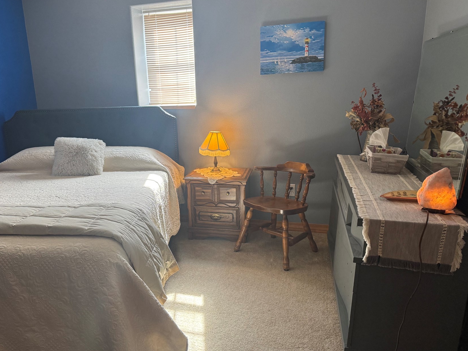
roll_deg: +3.1
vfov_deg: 49.7
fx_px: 378
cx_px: 199
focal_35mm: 28
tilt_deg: -14.6
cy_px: 188
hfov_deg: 63.1
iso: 200
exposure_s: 1/120
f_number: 1.78
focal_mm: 6.76
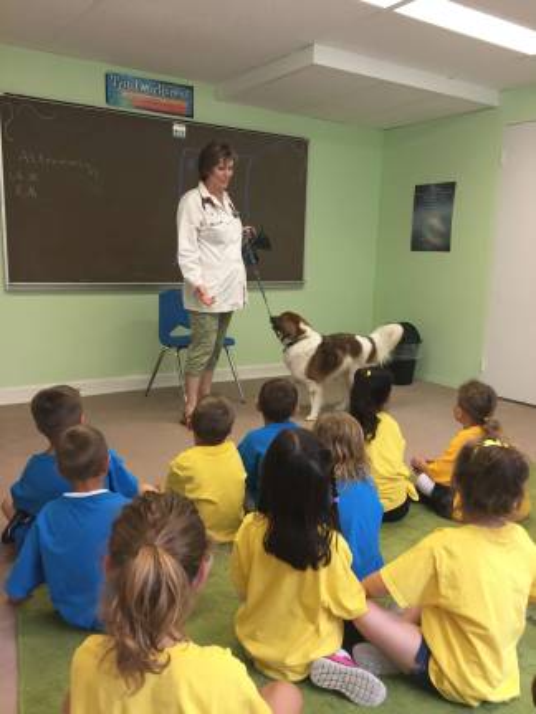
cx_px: 268
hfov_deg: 48.2
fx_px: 599
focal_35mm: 29
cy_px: 357
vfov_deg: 61.7
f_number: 2.2
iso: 64
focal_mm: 4.15
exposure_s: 1/30
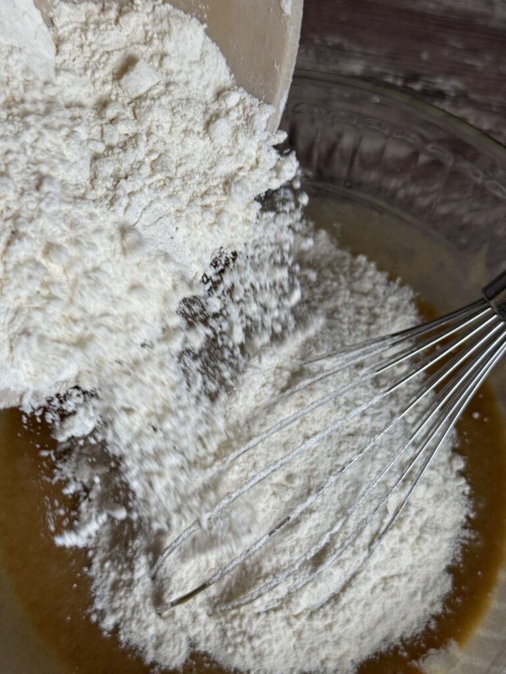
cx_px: 253
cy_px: 337
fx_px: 936
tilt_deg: -67.3
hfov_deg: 30.3
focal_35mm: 48
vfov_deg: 39.7
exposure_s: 1/120
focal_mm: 6.76
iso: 80
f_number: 1.78
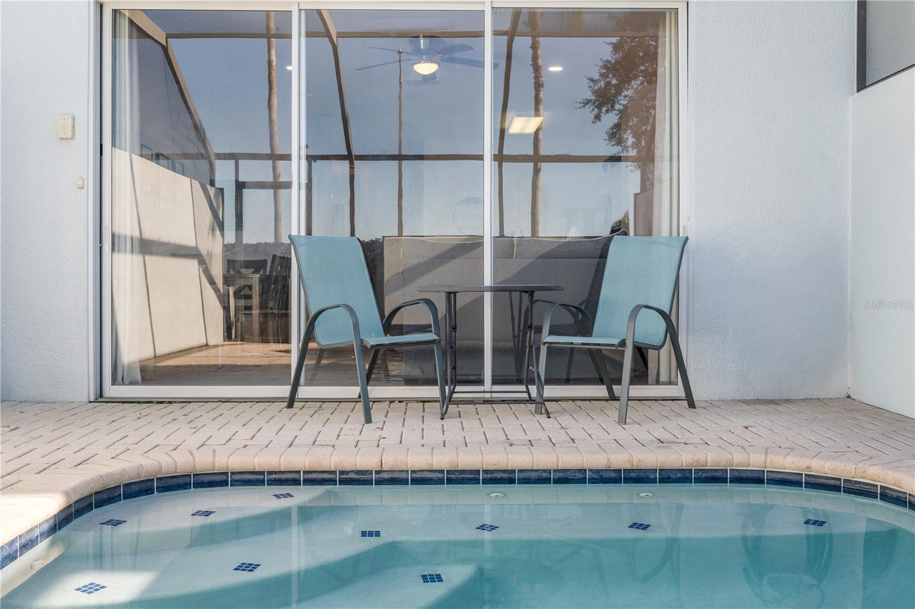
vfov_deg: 37.8
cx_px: 458
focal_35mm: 35
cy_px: 304
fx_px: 889
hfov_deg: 54.4
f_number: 8
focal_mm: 35
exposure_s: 1/13
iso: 100
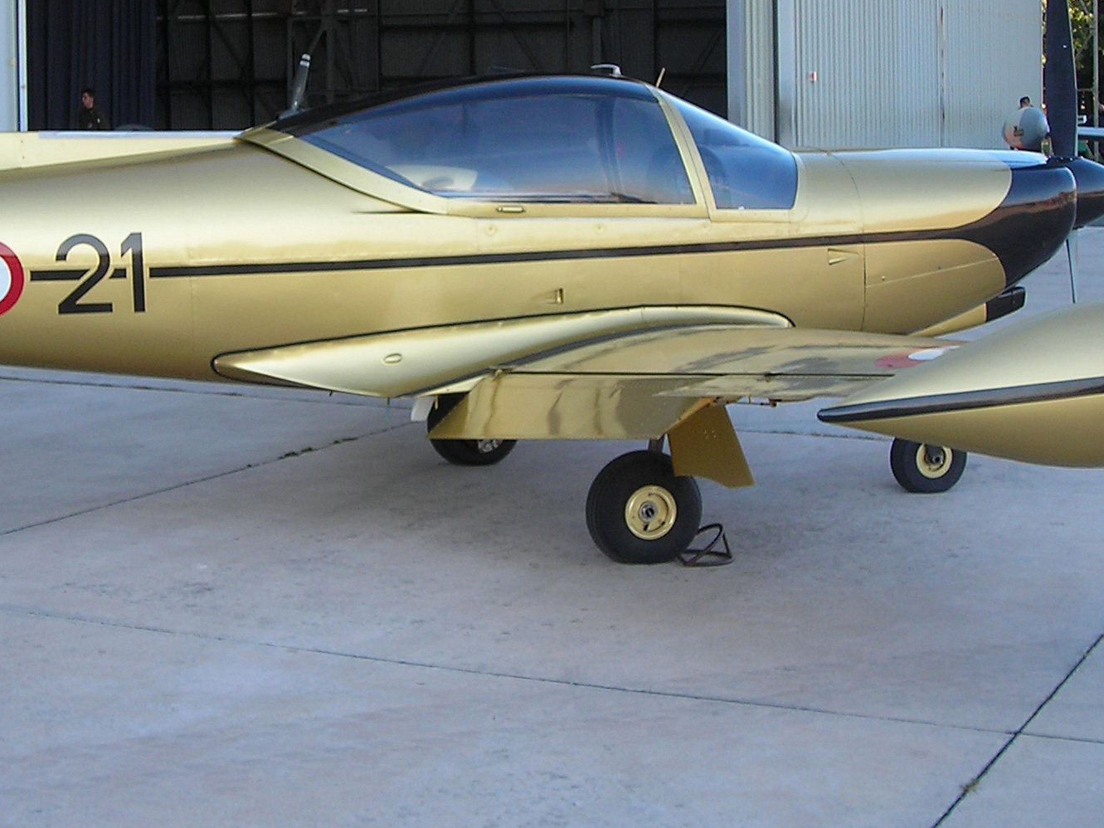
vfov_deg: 19.7
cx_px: 399
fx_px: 2360
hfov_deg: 26.2
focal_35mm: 74
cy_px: 159
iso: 50
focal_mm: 6.3
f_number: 3.2
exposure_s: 1/113
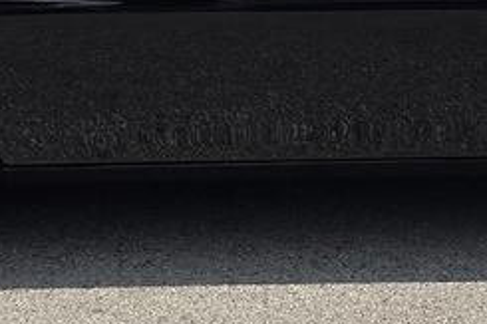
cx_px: 254
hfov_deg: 16.4
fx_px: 1690
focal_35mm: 125
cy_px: 46
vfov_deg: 10.9
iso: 80
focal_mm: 6.3
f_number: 1.7
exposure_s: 1/5296
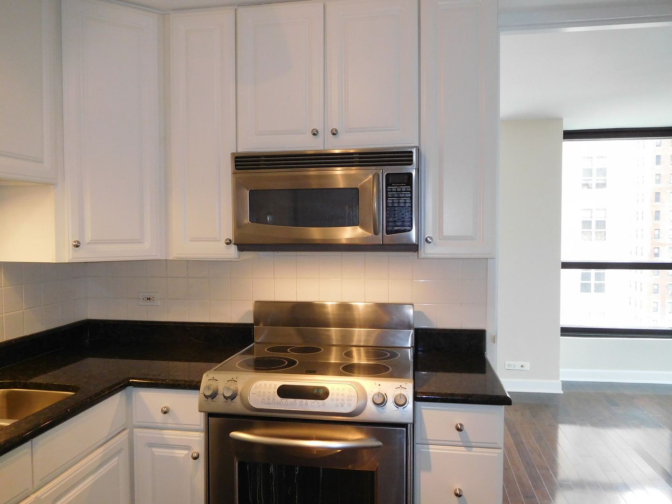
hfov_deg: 69.4
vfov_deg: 54.9
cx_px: 336
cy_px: 252
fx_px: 485
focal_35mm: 25
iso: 400
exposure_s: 1/30
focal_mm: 4.5
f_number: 3.4
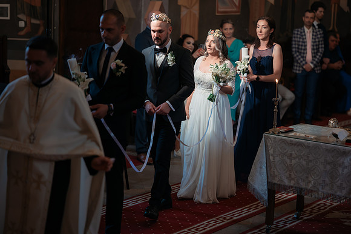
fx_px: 828
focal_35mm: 85
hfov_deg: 23.9
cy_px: 117
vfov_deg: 16.1
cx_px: 176
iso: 1600
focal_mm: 85
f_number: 1.8
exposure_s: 1/250
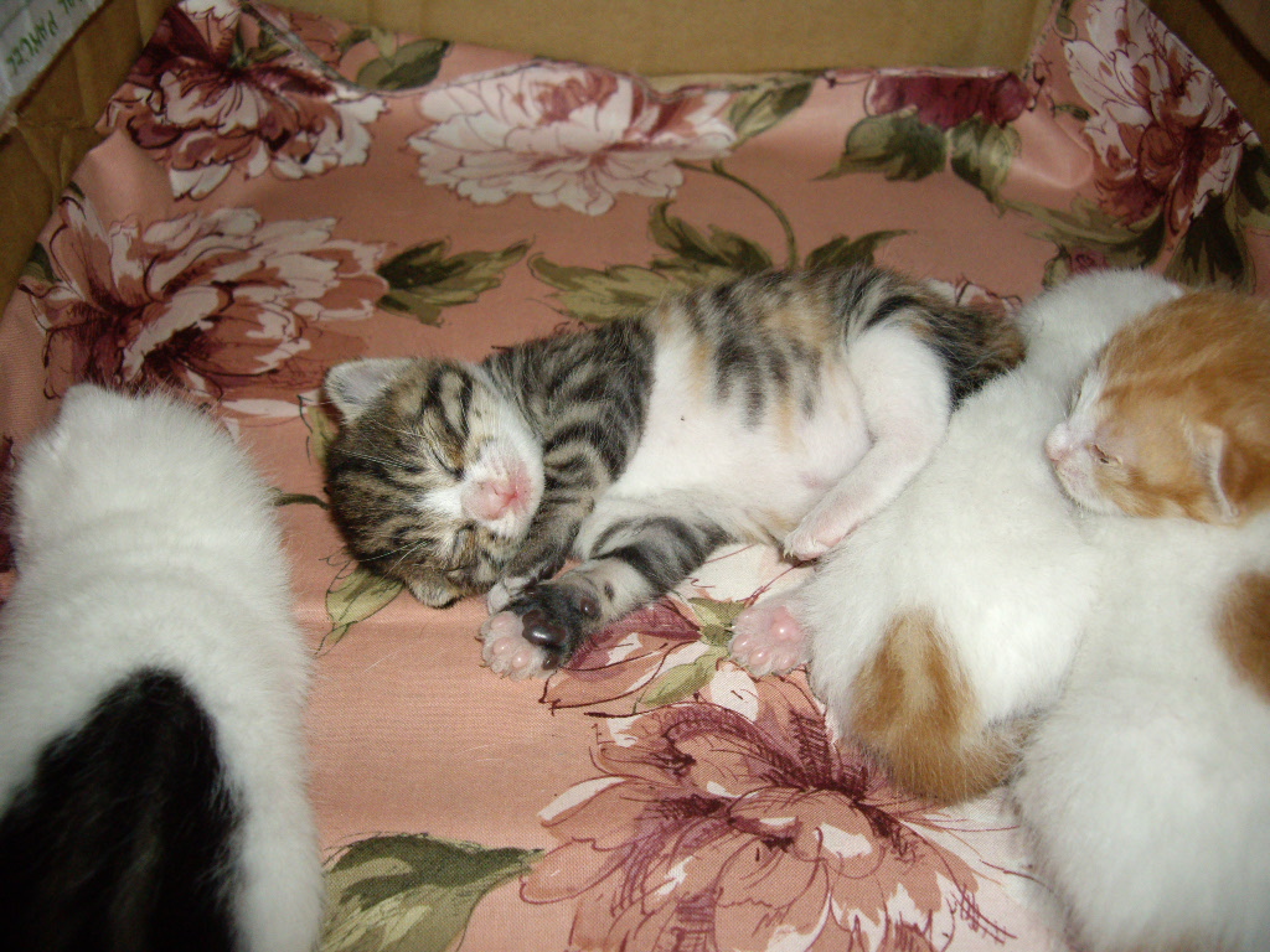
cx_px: 635
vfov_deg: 37.7
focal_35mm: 38
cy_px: 476
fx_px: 1394
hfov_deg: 49.0
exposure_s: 1/40
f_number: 2.8
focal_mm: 7.9
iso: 400
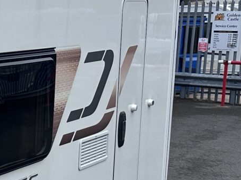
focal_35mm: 109
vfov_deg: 13.5
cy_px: 141
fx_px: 759
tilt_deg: -9.8
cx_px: -189
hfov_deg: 15.6
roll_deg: +0.8
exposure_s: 1/3717
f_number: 1.78
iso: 80
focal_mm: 6.86
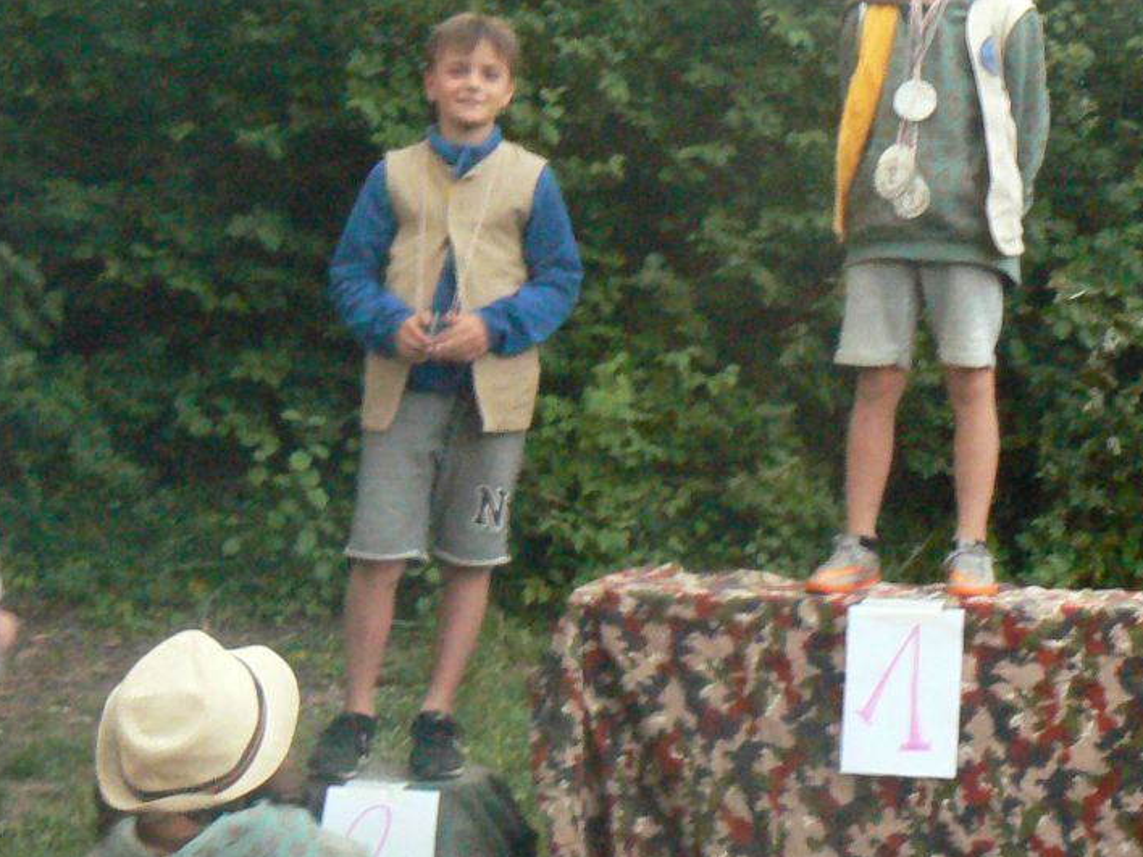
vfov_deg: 12.5
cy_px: 160
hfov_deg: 16.5
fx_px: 3896
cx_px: 948
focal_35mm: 118
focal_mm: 9.6
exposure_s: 1/8
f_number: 7.1
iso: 400
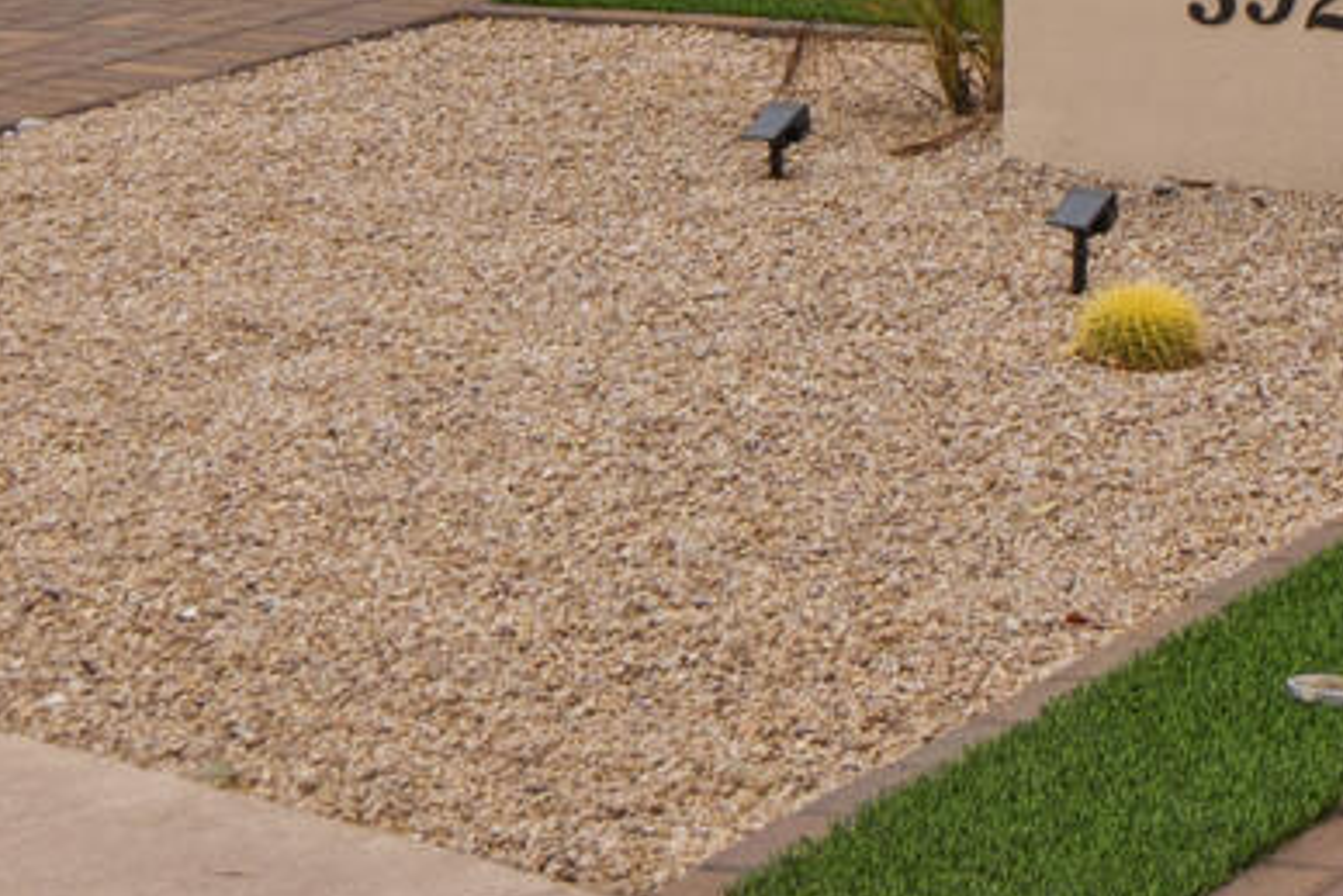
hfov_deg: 11.7
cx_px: 1329
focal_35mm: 174
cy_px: -967
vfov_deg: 7.5
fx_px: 6493
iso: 250
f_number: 9
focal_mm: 18
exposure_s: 1/25
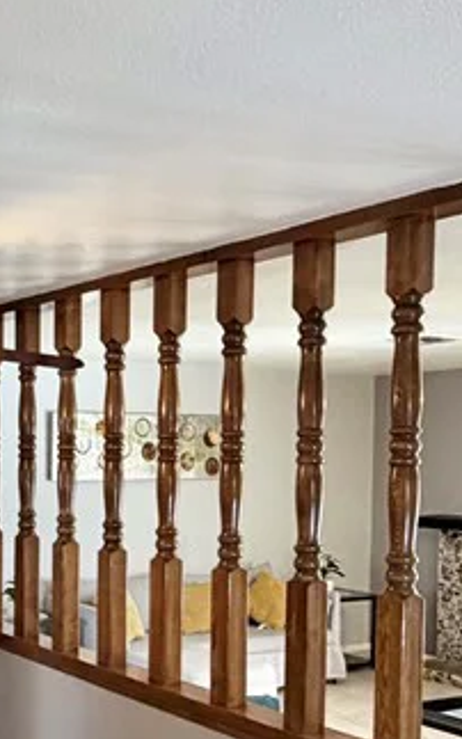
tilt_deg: -3.3
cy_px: 490
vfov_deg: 42.1
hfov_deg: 24.5
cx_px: -112
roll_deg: +0.5
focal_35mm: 47
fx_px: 946
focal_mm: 2.22
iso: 320
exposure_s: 1/87
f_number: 2.2
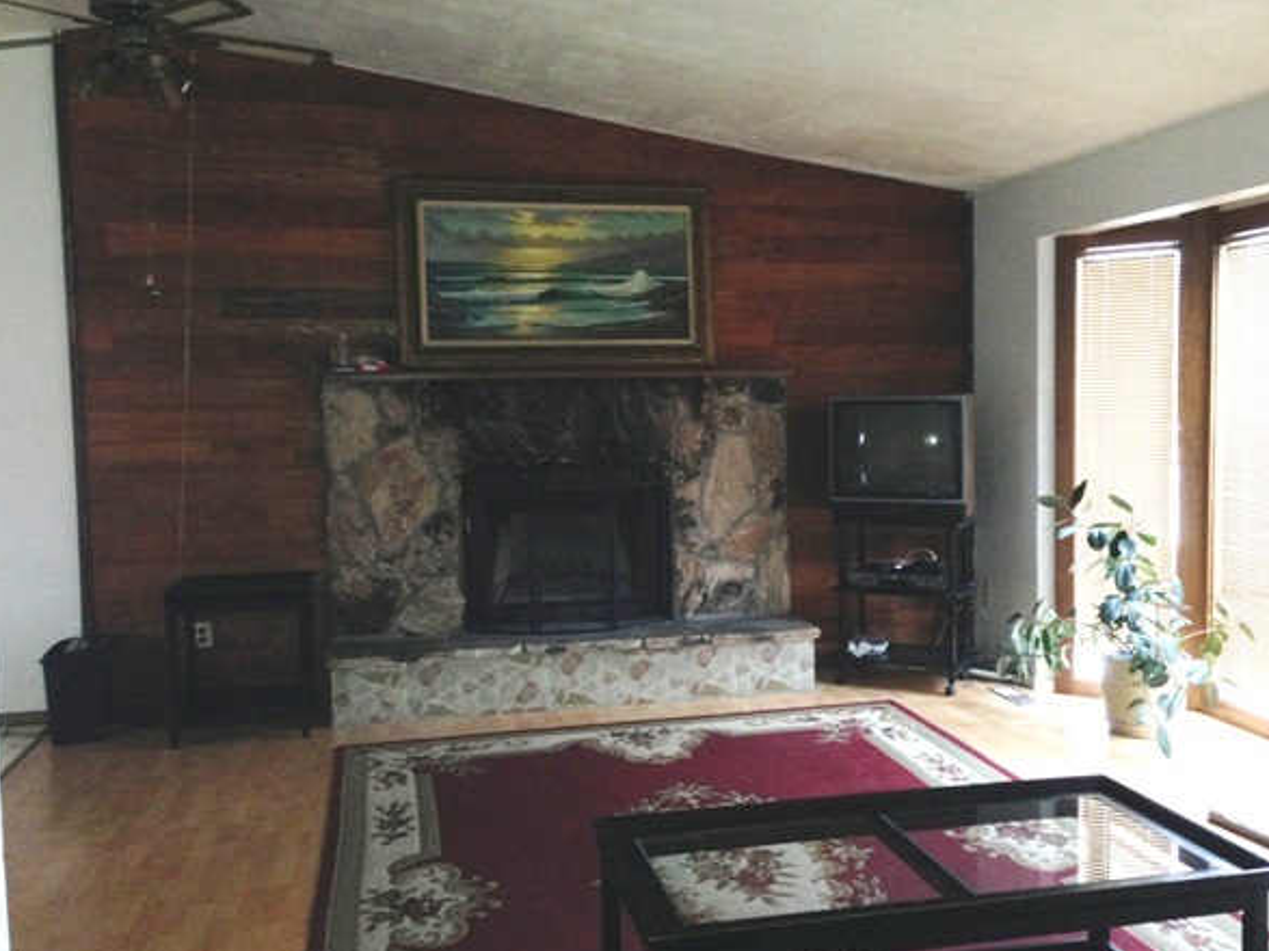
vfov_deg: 39.6
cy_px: 465
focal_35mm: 36
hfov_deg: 51.3
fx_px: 1319
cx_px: 666
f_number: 2.4
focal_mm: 4.12
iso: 320
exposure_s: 1/16
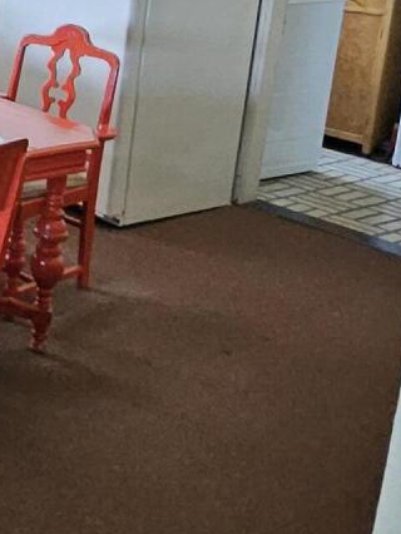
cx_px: -397
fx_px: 941
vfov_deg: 29.7
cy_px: 6
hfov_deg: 17.4
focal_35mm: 61
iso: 400
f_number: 2.2
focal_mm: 1.74
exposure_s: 1/30
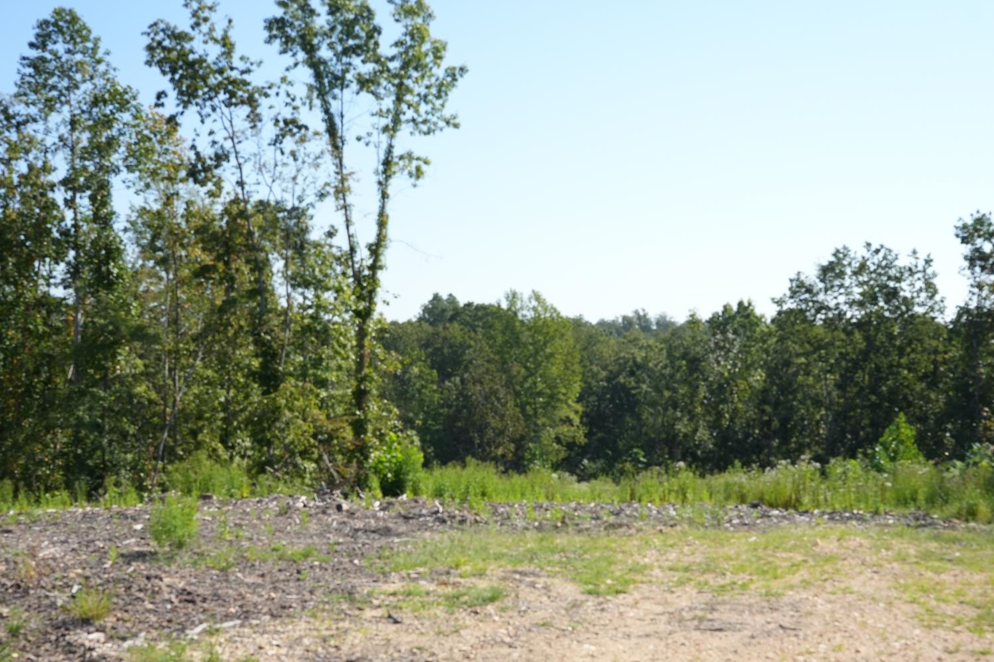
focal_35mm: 48
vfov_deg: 27.9
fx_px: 1325
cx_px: 500
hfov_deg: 41.1
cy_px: 445
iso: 640
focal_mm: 35
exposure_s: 1/1600
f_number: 7.1
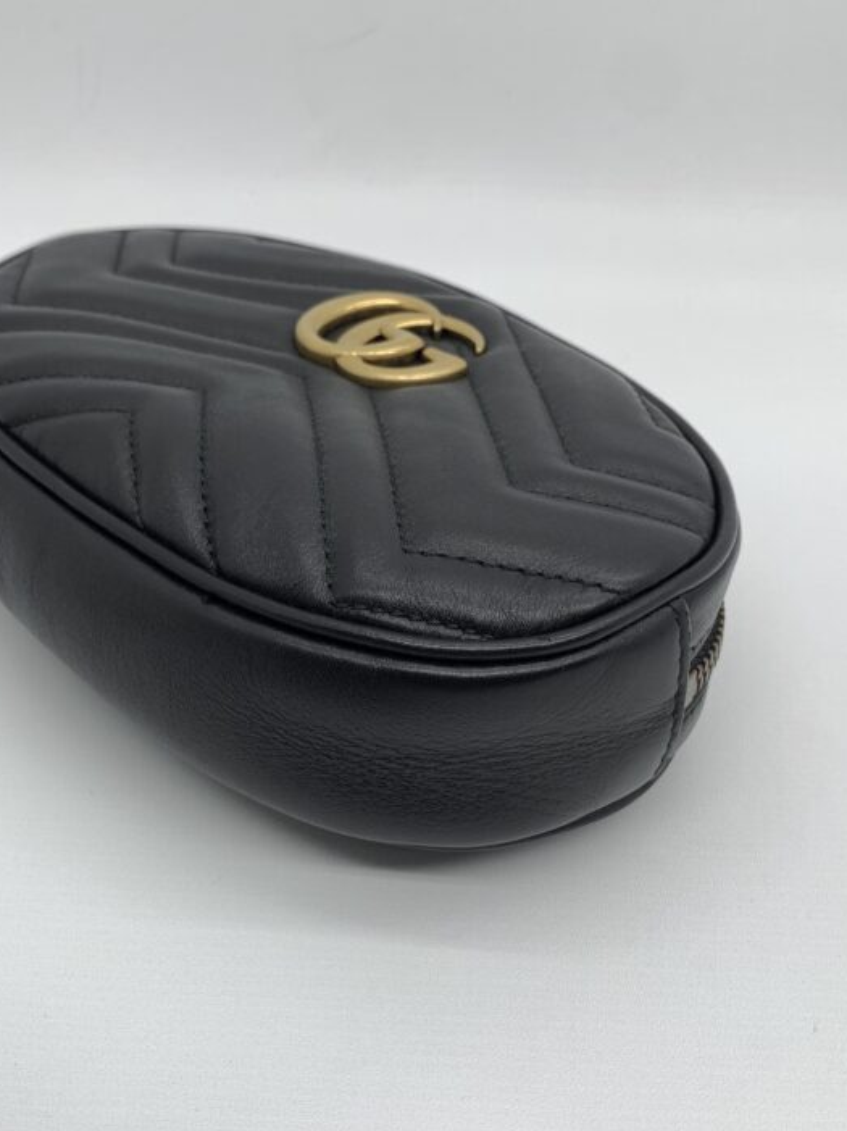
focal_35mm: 38
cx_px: 376
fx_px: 1241
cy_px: 607
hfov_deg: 37.6
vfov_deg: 49.0
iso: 32
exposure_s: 1/100
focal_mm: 4.25
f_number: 1.8
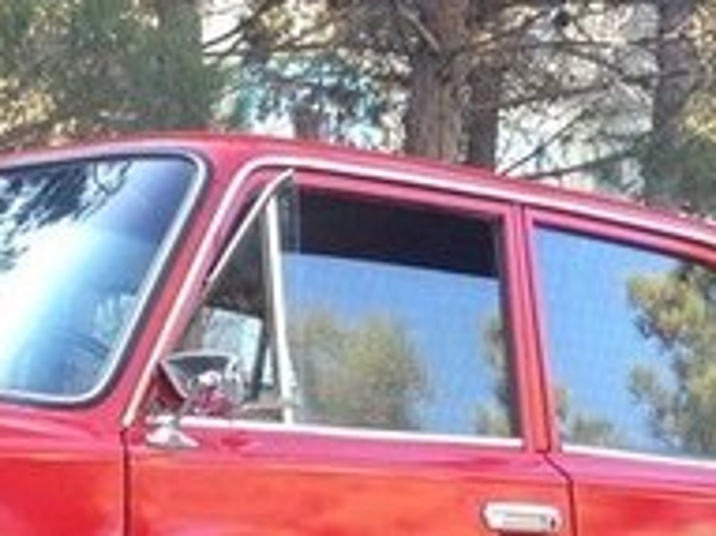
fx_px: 2357
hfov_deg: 17.1
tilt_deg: -4.5
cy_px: 778
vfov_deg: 12.4
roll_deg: -3.9
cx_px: 127
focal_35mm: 114
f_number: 2.4
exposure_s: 1/120
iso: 80
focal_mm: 4.12
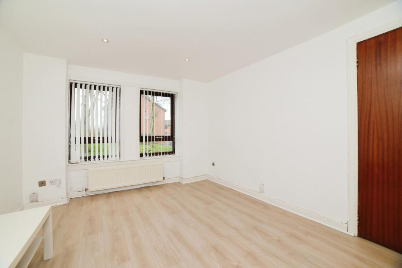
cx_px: 201
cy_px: 134
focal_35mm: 14
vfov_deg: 81.3
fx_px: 156
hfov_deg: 104.2
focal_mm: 14
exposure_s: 1/200
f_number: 8
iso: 400
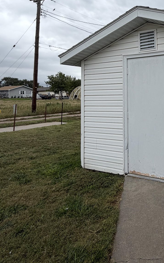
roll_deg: +1.3
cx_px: 169
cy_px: 90
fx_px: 215
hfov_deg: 36.9
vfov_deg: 61.5
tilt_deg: +2.0
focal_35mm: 30
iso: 50
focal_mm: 2.22
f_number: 2.2
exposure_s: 1/502
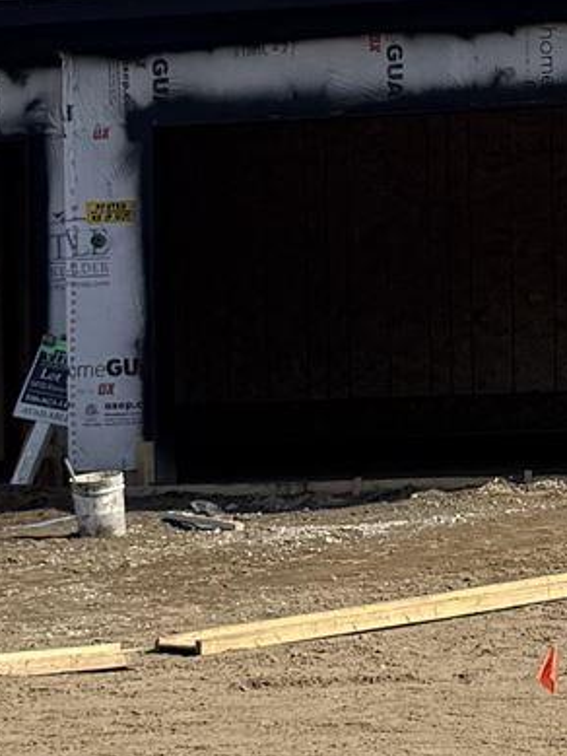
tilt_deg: +3.0
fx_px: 3100
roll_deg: +1.4
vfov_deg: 13.9
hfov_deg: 9.9
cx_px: 1014
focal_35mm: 142
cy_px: 227
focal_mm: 6.76
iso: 80
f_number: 1.78
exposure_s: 1/4673
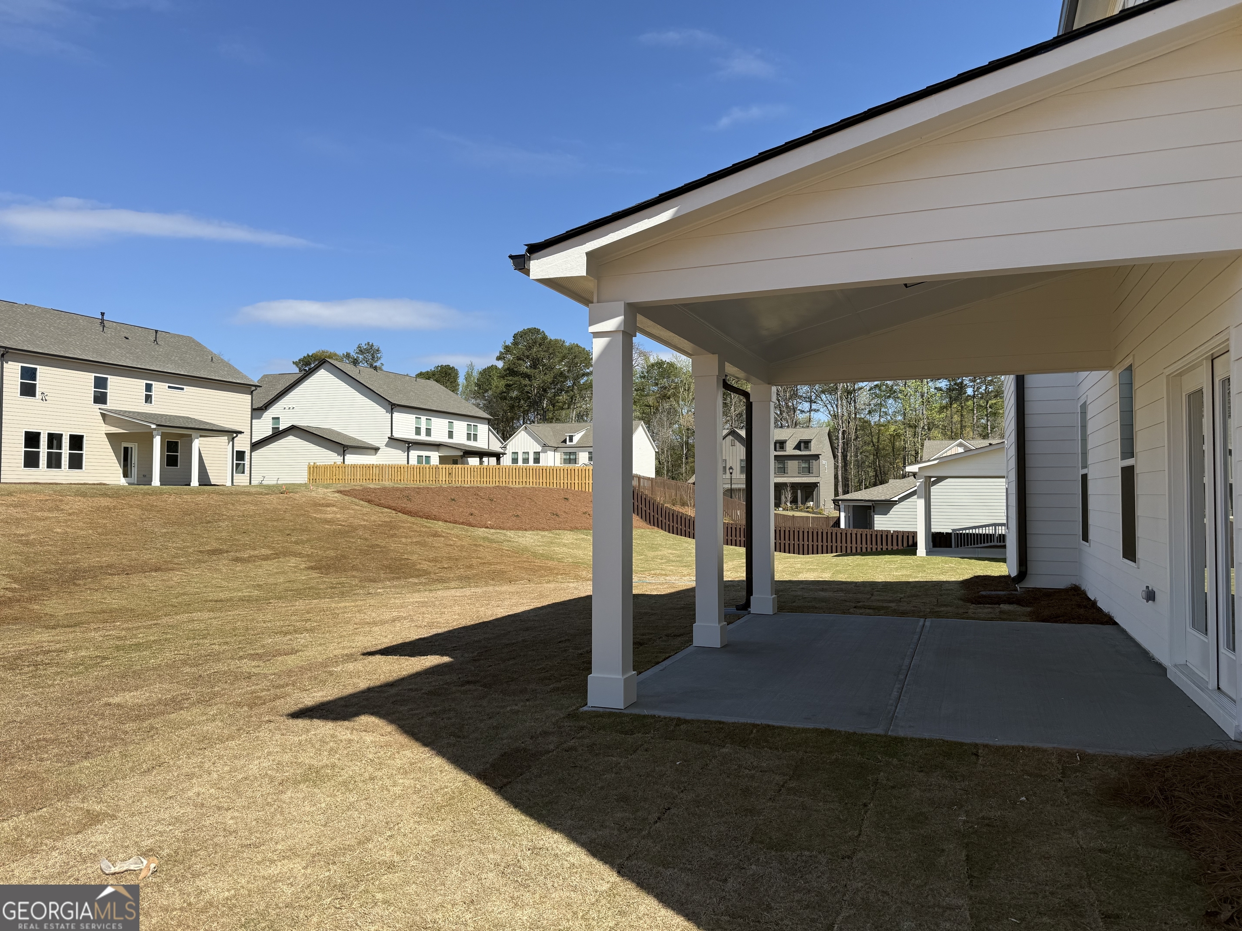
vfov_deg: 56.8
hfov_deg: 71.6
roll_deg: -0.2
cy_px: 466
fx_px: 861
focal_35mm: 24
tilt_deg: +2.9
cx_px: 621
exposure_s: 1/4975
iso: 80
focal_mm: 6.76
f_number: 1.78
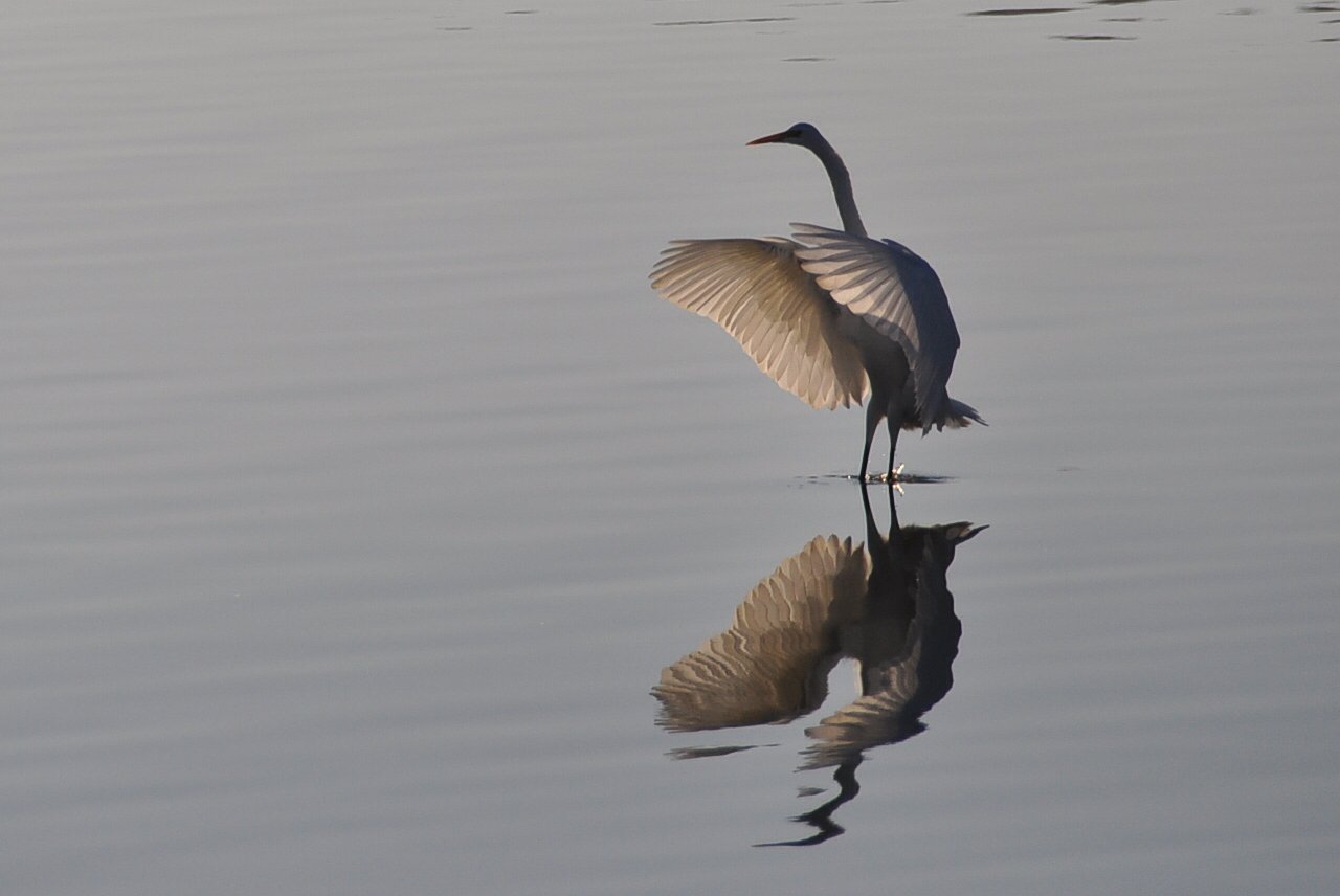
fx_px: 11177
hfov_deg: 6.9
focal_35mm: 300
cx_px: 670
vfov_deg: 4.6
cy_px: 448
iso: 200
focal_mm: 200
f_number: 5.6
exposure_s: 1/4000
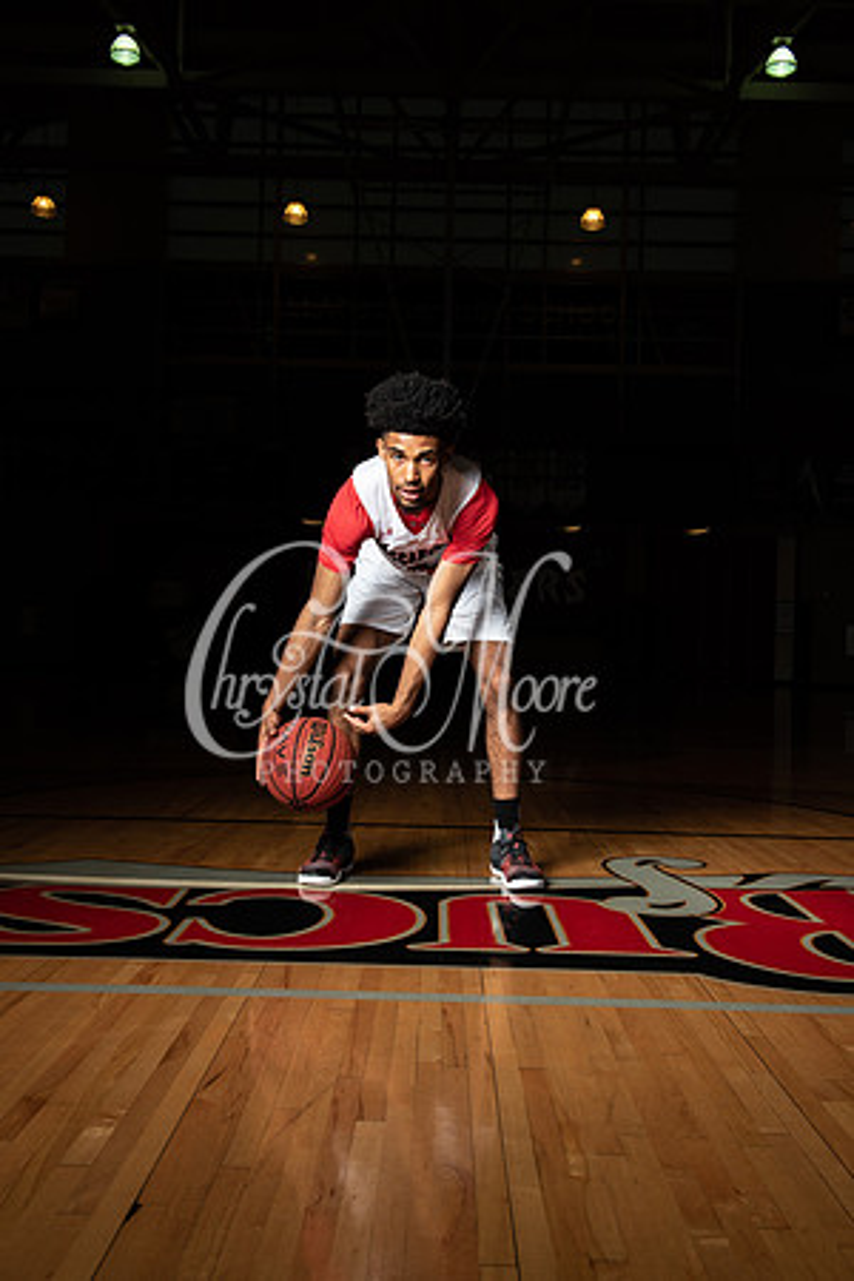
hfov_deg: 37.9
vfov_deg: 54.4
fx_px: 1245
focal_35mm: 35
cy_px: 640
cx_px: 427
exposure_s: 1/200
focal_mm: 35
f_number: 14
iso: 320
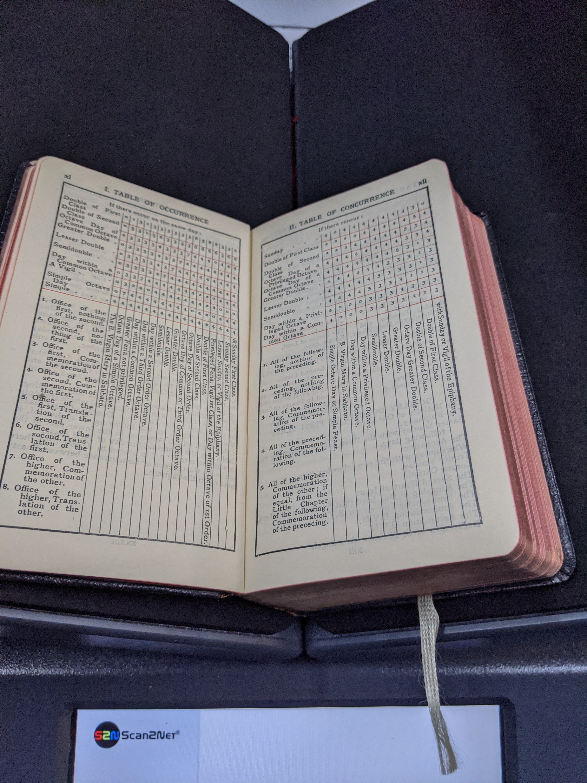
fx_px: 610
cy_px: 392
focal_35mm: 27
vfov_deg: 65.3
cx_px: 294
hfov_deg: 51.4
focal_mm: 4.44
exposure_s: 1/99.9
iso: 68
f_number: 1.8
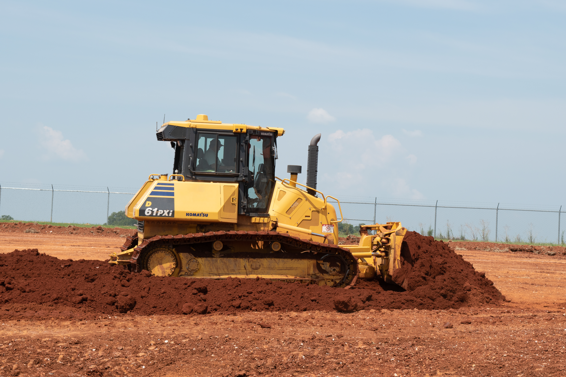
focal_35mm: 82
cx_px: 283
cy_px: 188
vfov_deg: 16.6
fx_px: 1297
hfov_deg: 24.6
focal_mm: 55
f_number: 10
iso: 200
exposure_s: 1/400
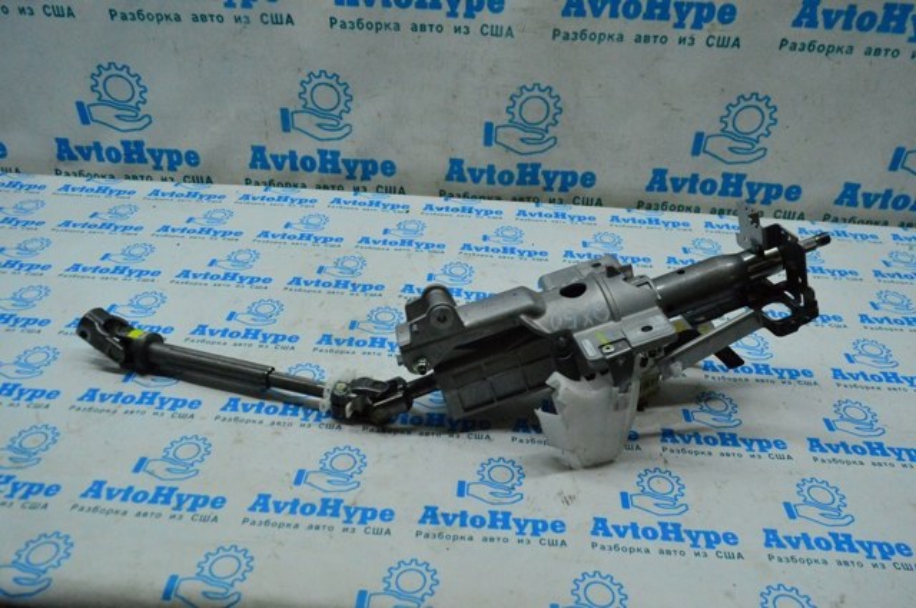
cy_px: 304
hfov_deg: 67.4
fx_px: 686
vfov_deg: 47.8
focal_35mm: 27
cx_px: 458
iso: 6400
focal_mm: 18
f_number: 6.3
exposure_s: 1/1000
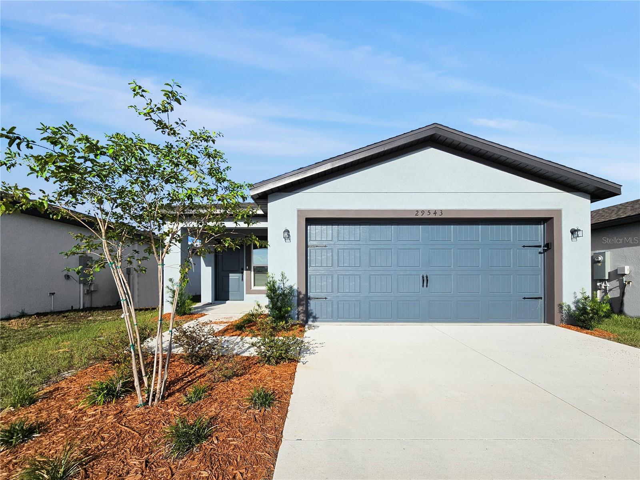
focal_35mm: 13
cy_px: 240
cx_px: 320
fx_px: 240
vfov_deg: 89.9
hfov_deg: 106.2
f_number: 2.2
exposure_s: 1/3913
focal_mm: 2.2
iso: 50
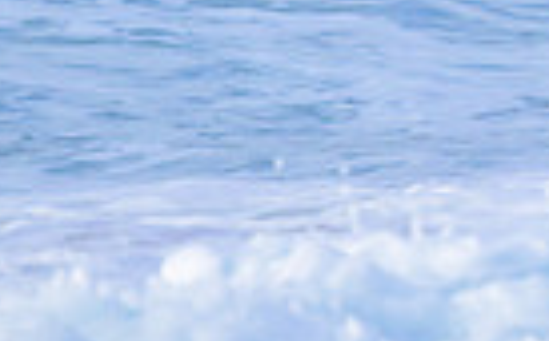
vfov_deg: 0.4
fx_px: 51737
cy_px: -411
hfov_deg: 0.6
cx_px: 1130
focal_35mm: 3465
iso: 2000
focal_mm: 800
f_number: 11
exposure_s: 1/2000
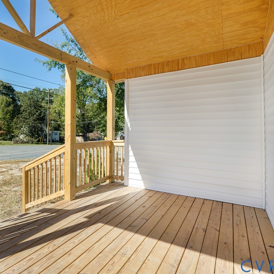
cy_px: 137
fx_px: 188
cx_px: 114
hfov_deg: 71.6
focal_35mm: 21
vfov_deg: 72.1
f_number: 6.3
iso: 200
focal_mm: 16
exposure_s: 1/80
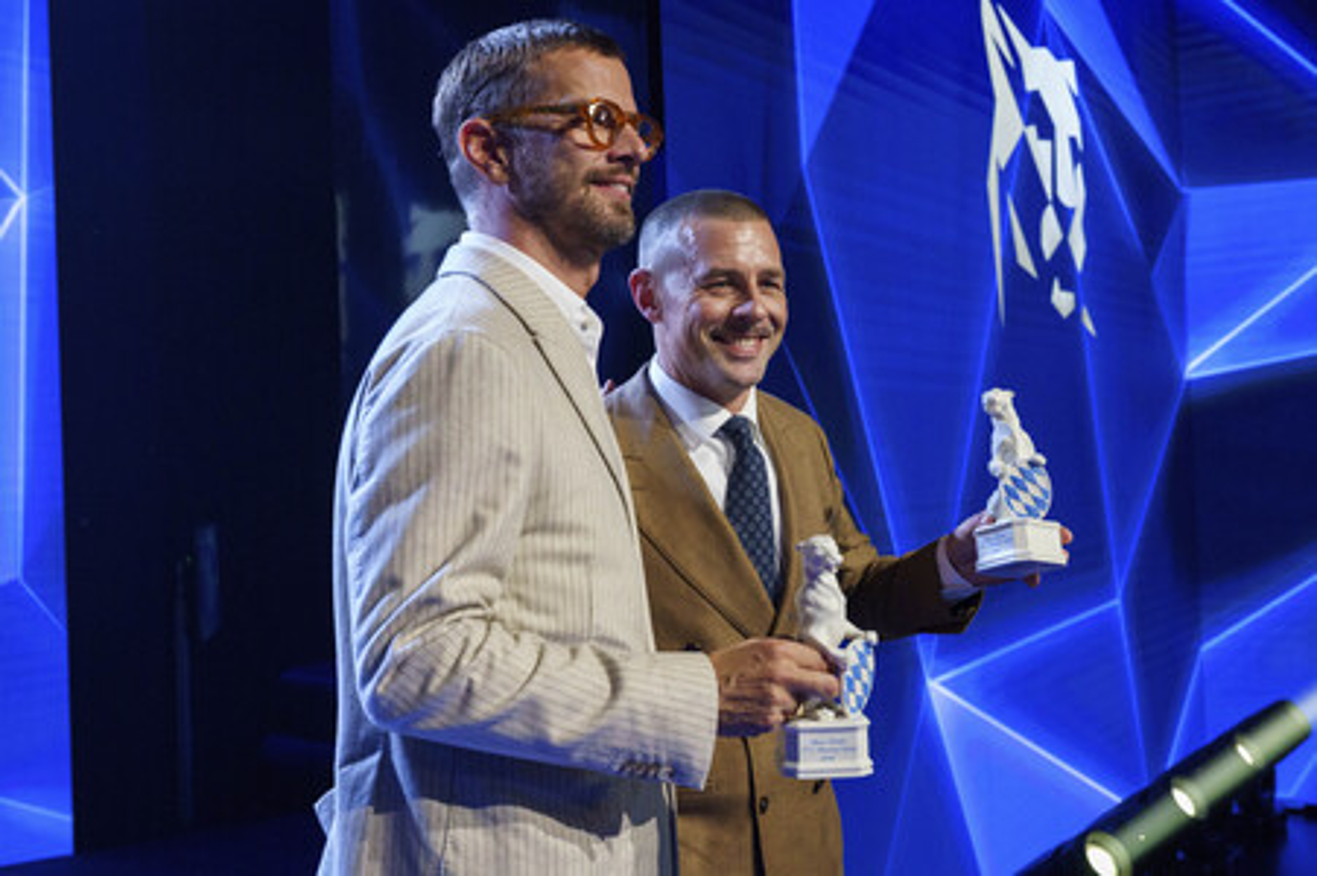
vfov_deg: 31.8
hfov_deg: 46.4
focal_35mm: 42
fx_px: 1535
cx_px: 658
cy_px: 438
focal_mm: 42
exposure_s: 1/200
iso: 10000
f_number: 5.6
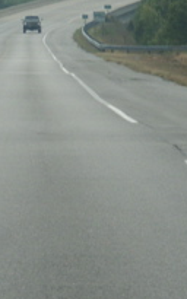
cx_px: -6
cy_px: 98
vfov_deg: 3.2
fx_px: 5369
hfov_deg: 2.0
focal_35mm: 658
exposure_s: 1/250
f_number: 6.7
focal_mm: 50.48
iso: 100
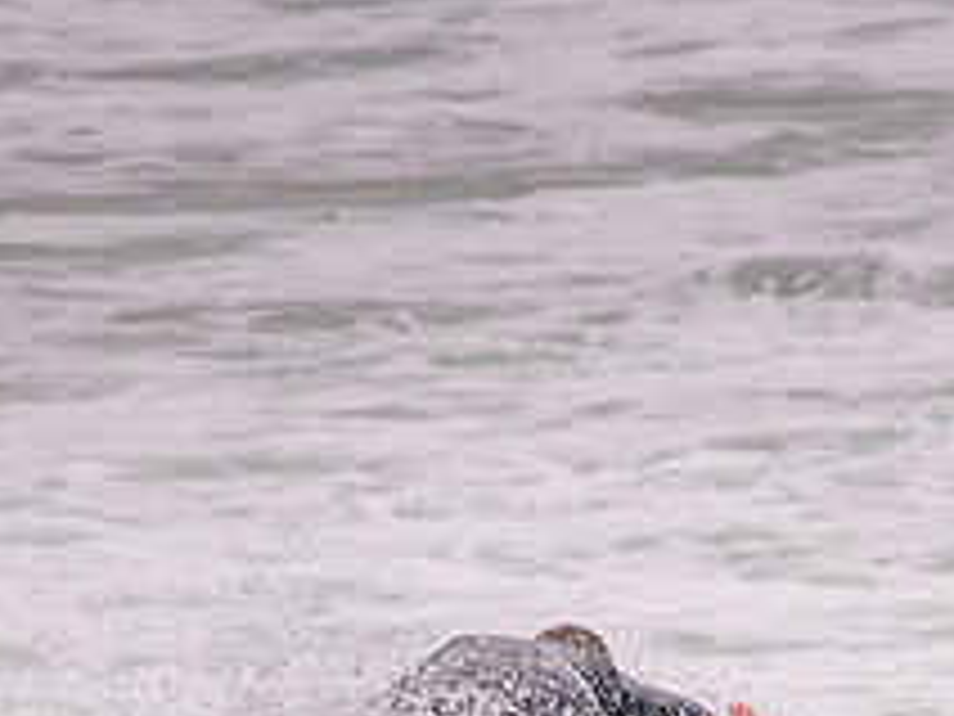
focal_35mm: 2103
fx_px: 57958
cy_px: 853
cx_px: 652
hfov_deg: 0.9
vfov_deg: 0.7
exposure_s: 1/1250
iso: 2800
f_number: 11
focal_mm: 800
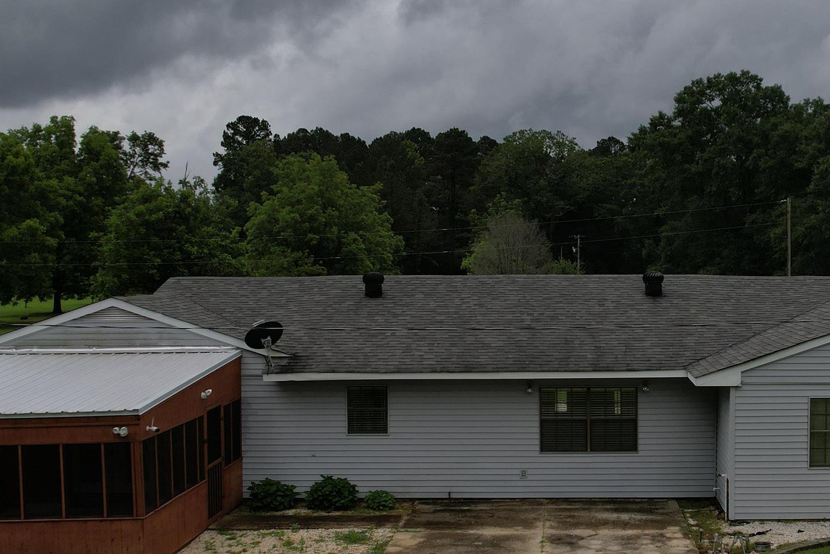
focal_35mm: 48
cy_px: 309
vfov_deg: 28.1
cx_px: 587
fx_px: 1107
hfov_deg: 40.3
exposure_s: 1/4000
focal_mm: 8.38
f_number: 2.8
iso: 100
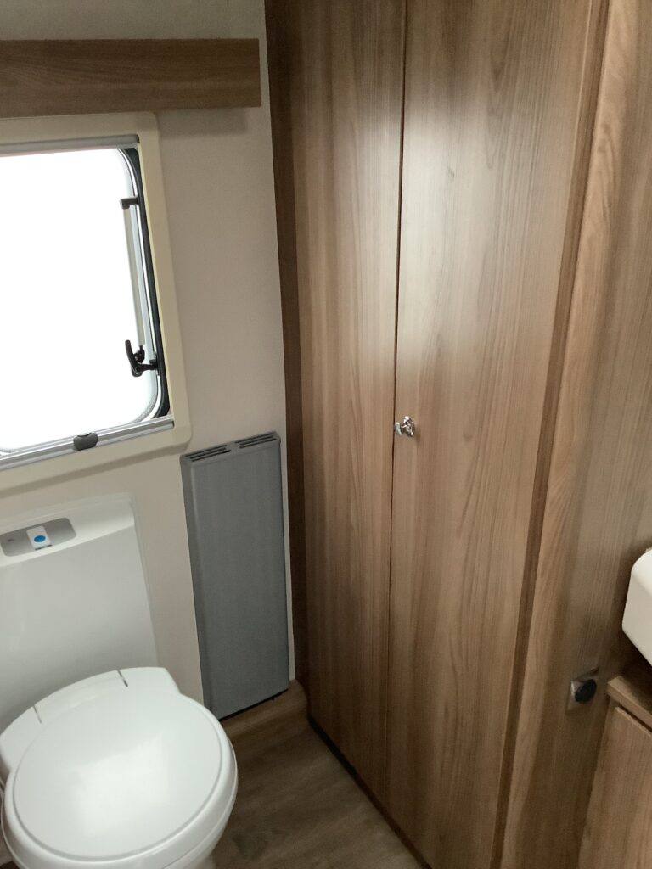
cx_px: 326
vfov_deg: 58.4
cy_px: 434
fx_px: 779
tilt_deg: -25.2
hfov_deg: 45.4
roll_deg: +2.4
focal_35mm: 31
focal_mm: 3.3
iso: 500
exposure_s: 1/30
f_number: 2.4
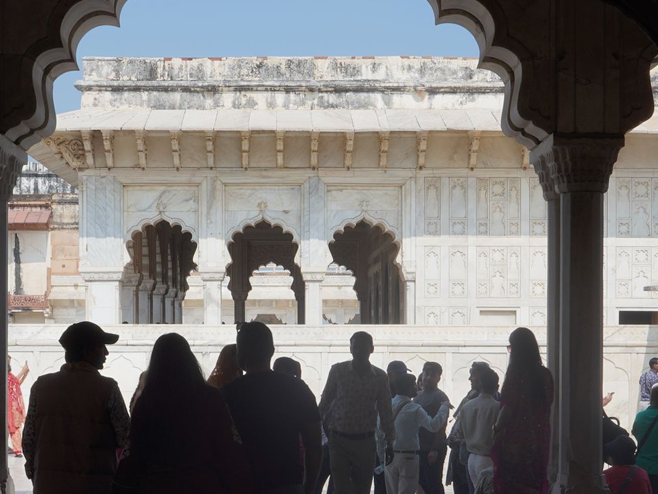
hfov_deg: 40.3
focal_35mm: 47
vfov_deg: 30.7
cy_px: 320
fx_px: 894
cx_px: 270
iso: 100
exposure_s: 1/100
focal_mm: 24
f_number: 16
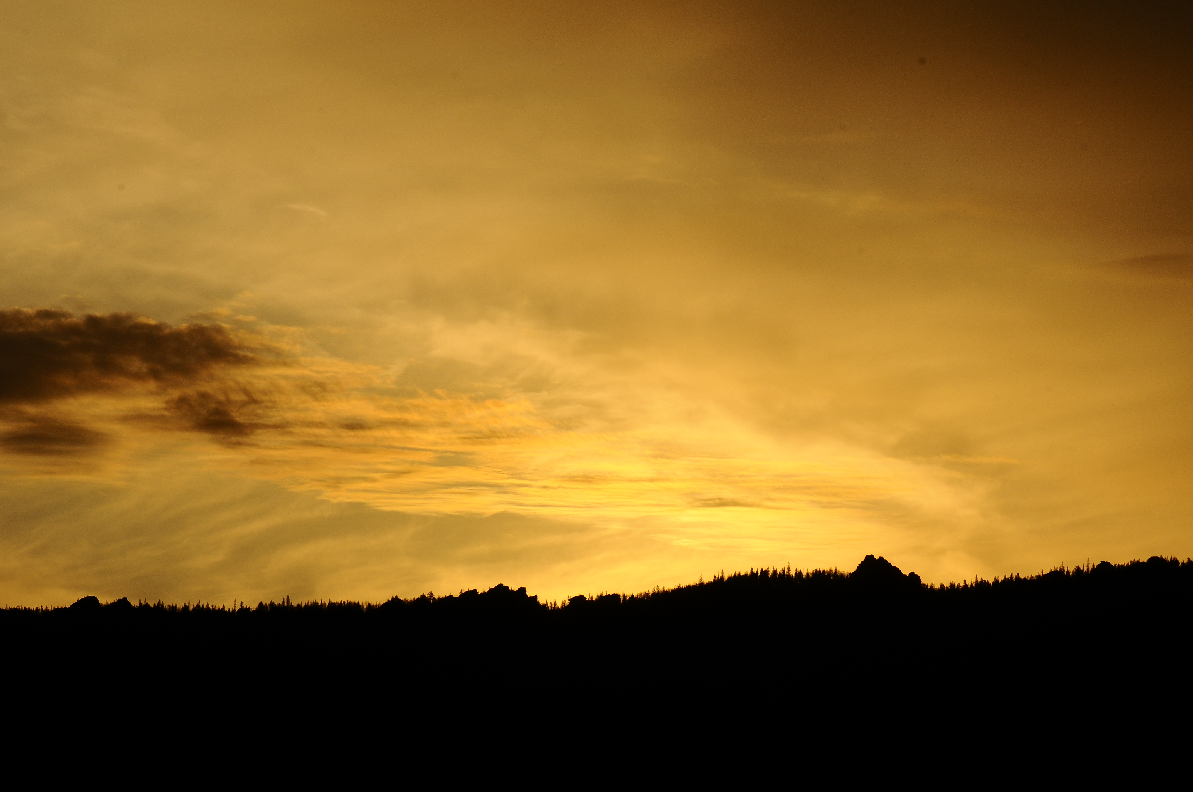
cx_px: 596
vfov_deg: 8.7
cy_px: 396
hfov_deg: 13.1
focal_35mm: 158
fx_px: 5213
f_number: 20
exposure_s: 1/500
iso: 200
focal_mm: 105
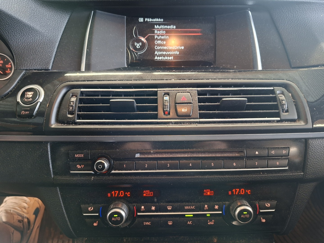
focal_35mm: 23
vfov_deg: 58.9
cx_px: 162
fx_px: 215
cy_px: 122
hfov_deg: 73.9
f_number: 1.8
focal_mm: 5.54
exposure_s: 1/33
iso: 320
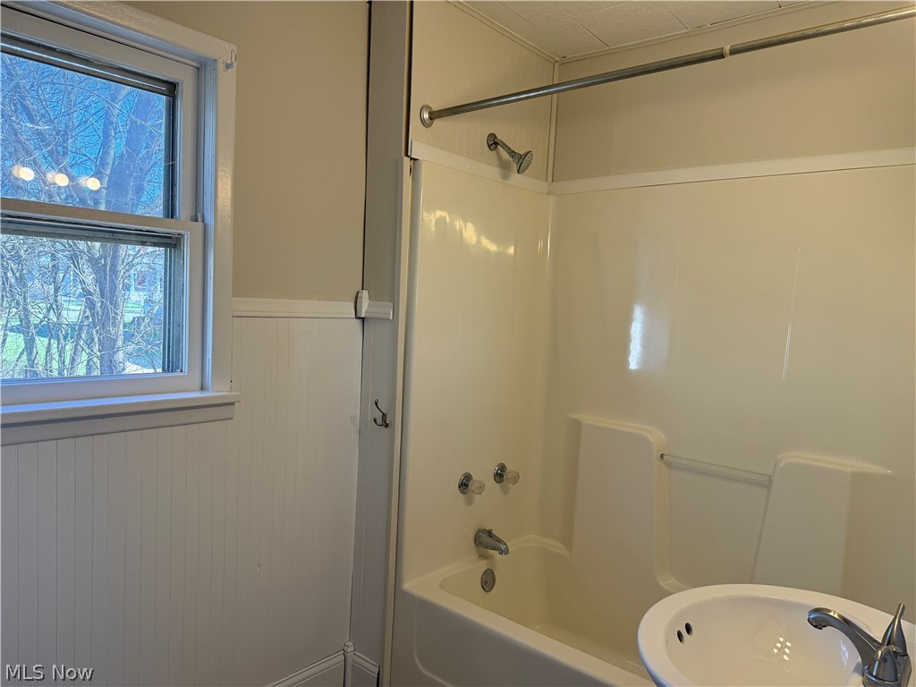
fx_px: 635
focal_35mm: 24
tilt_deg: -5.2
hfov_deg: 71.6
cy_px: 344
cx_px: 458
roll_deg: -3.2
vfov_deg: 56.8
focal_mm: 6.76
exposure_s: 1/241
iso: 100
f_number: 1.78
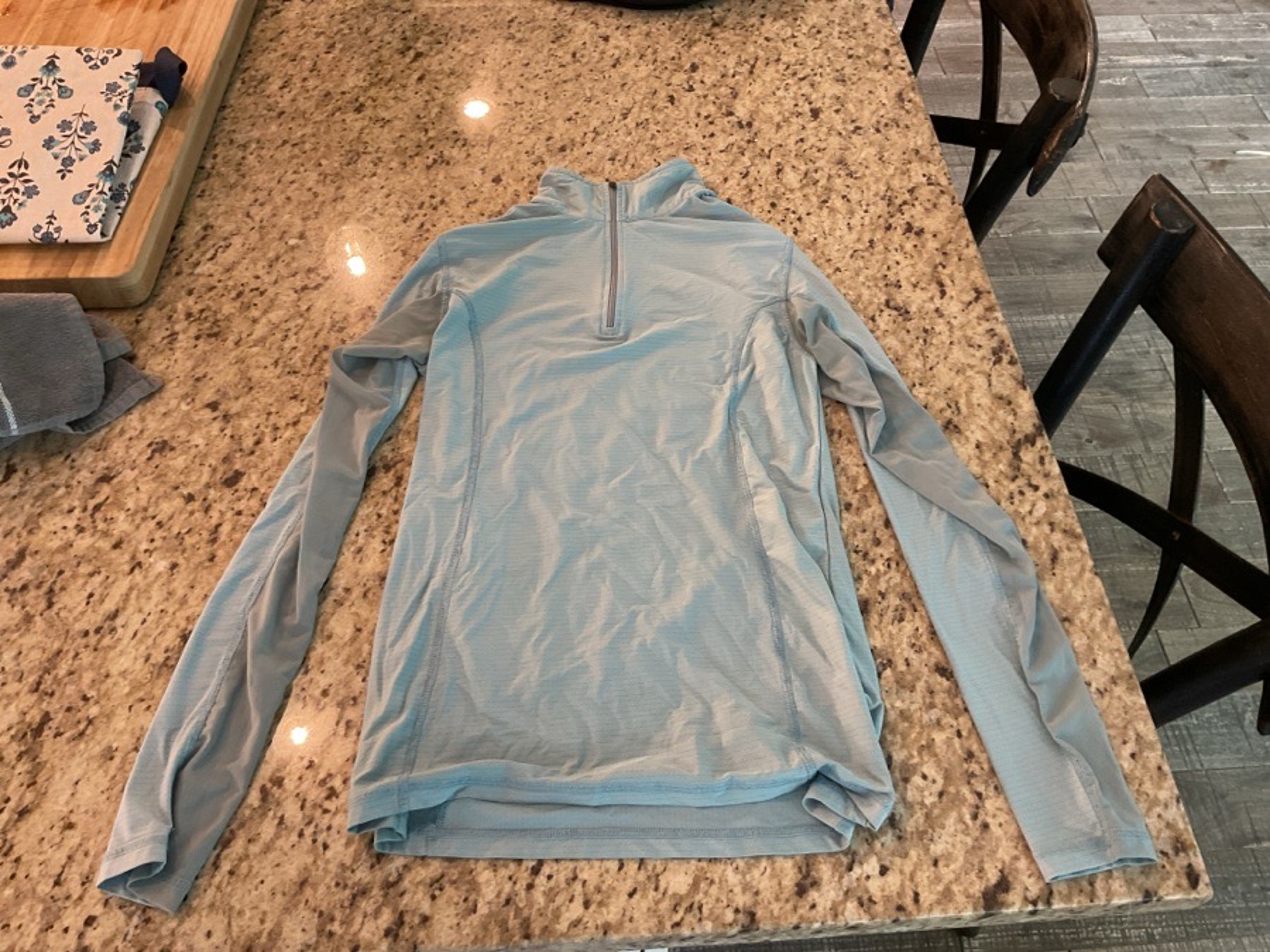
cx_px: 635
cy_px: 476
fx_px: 1064
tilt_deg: -54.8
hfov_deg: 61.7
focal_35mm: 29
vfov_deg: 48.2
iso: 160
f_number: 1.8
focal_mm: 3
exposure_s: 1/60
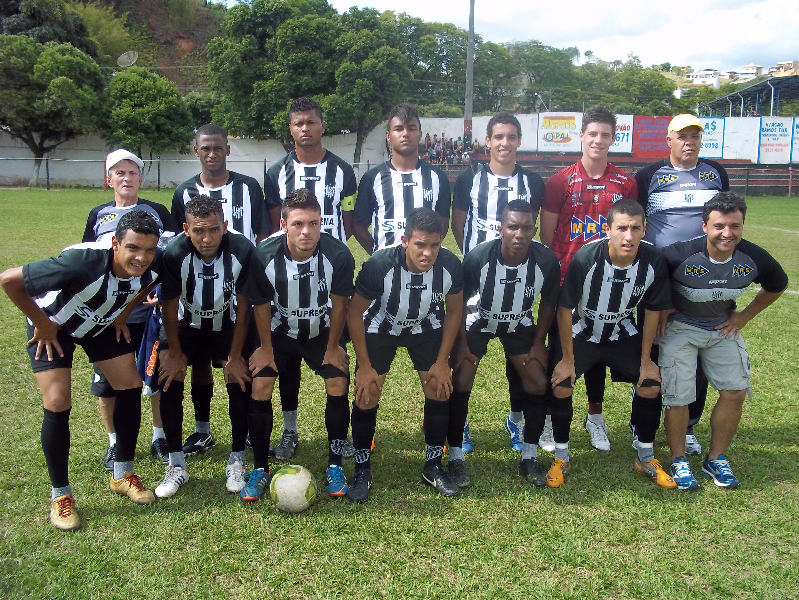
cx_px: 400
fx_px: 831
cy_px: 300
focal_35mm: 36
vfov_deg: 39.7
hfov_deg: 51.4
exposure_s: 1/500
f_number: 3.1
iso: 80
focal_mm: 6.5
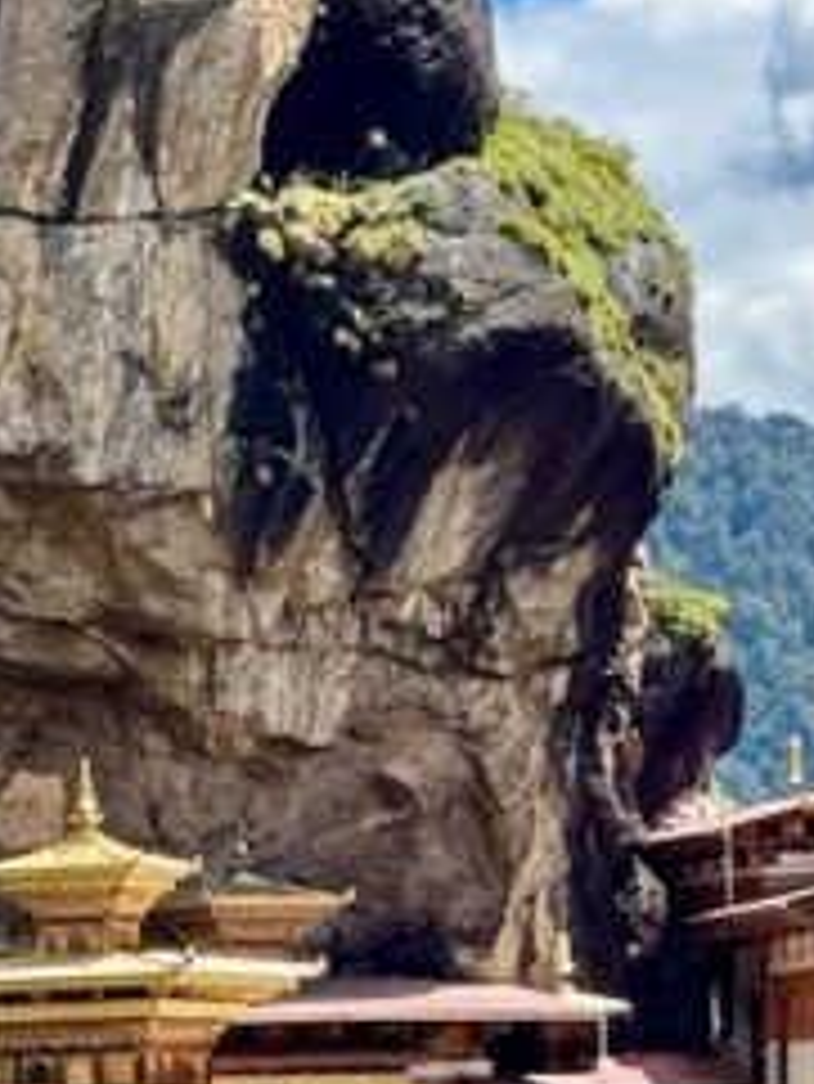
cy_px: 1502
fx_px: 6390
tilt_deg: -2.8
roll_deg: +1.5
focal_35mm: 204
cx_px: 211
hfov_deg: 7.3
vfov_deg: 9.5
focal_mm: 6.76
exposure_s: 1/1575
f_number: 1.78
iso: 100
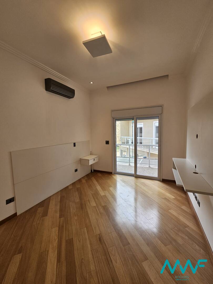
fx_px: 107
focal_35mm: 13
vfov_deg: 106.2
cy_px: 142
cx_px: 106
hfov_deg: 89.9
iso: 64
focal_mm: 2.2
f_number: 2.2
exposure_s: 1/120
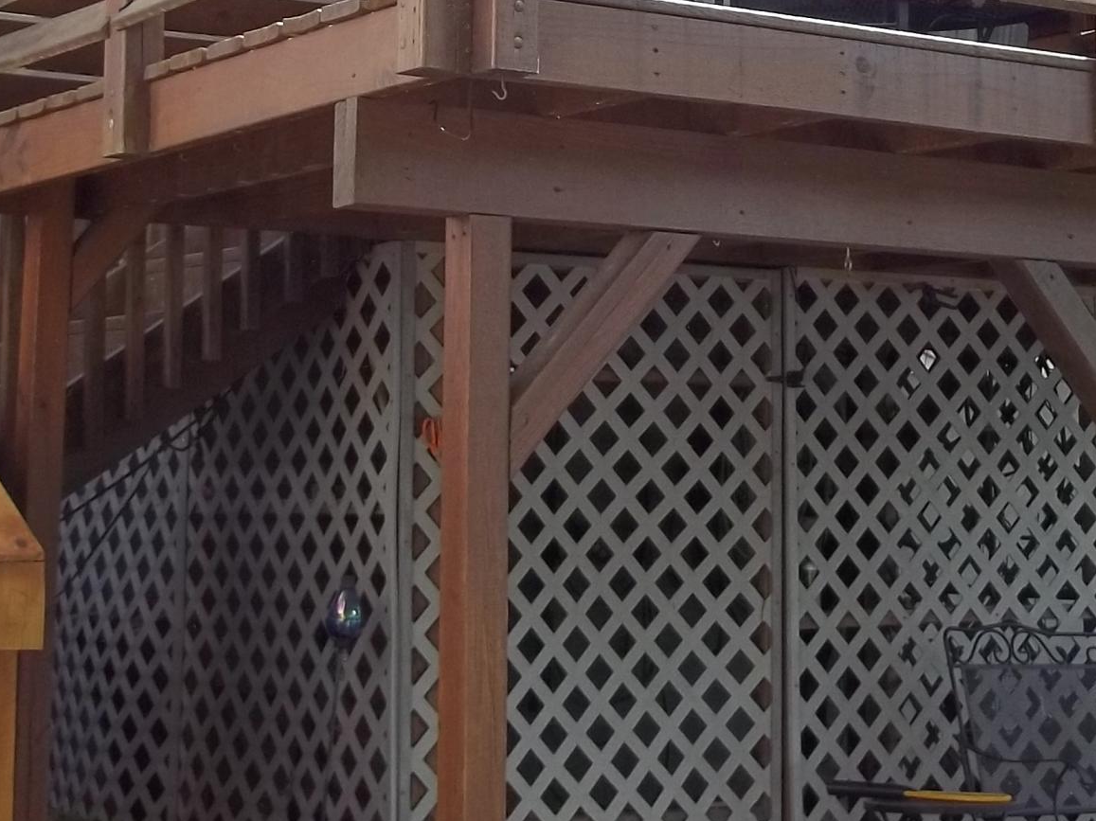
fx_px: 2627
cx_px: 594
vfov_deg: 17.4
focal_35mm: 83
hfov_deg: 23.6
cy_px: 18
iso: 64
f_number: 2.9
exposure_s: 1/200
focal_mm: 5.7
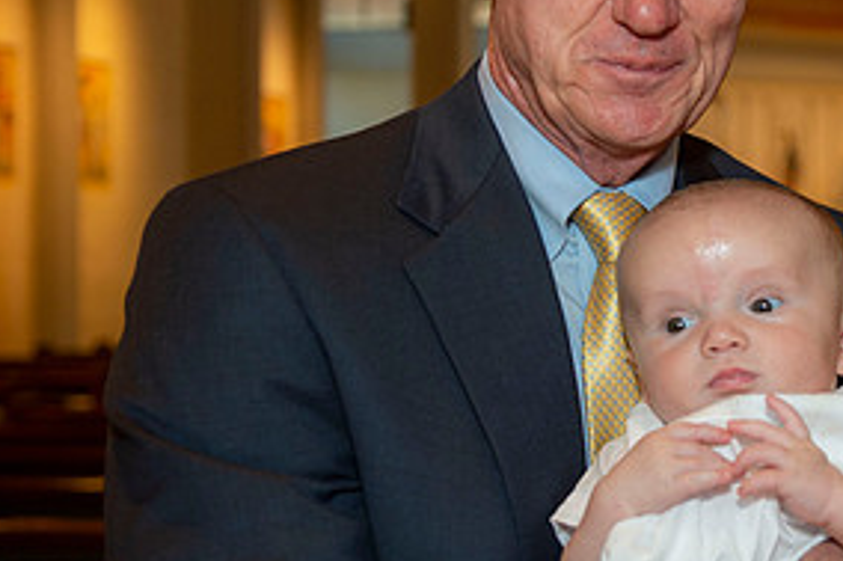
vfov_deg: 15.2
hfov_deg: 22.2
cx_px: 742
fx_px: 2106
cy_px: 217
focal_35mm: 90
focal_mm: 44
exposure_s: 1/100
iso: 1000
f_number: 3.5
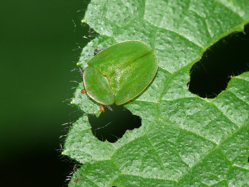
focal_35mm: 288
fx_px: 2072
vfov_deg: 5.2
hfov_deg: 6.9
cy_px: 94
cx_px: 124
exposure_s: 1/250
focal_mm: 60.8
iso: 200
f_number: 11
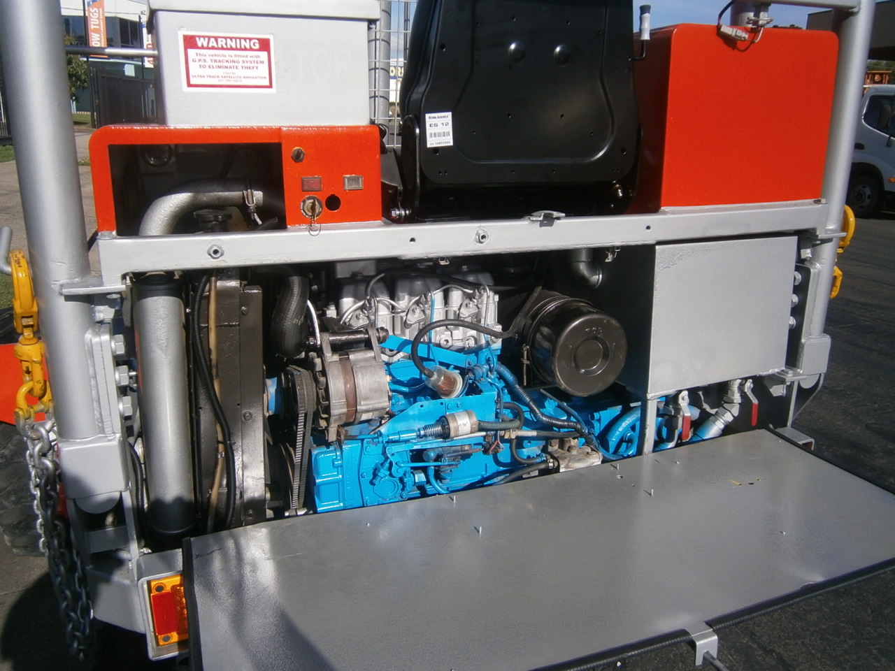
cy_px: 336
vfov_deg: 53.1
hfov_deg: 67.3
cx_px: 448
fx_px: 672
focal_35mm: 26
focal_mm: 4.7
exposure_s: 1/2000
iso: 80
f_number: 2.8
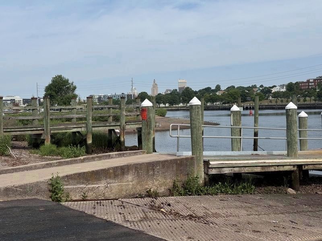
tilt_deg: +0.1
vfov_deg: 30.3
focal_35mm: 48
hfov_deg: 39.7
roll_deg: +0.9
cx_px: 161
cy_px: 120
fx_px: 446
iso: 64
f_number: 1.78
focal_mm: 6.76
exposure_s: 1/5587
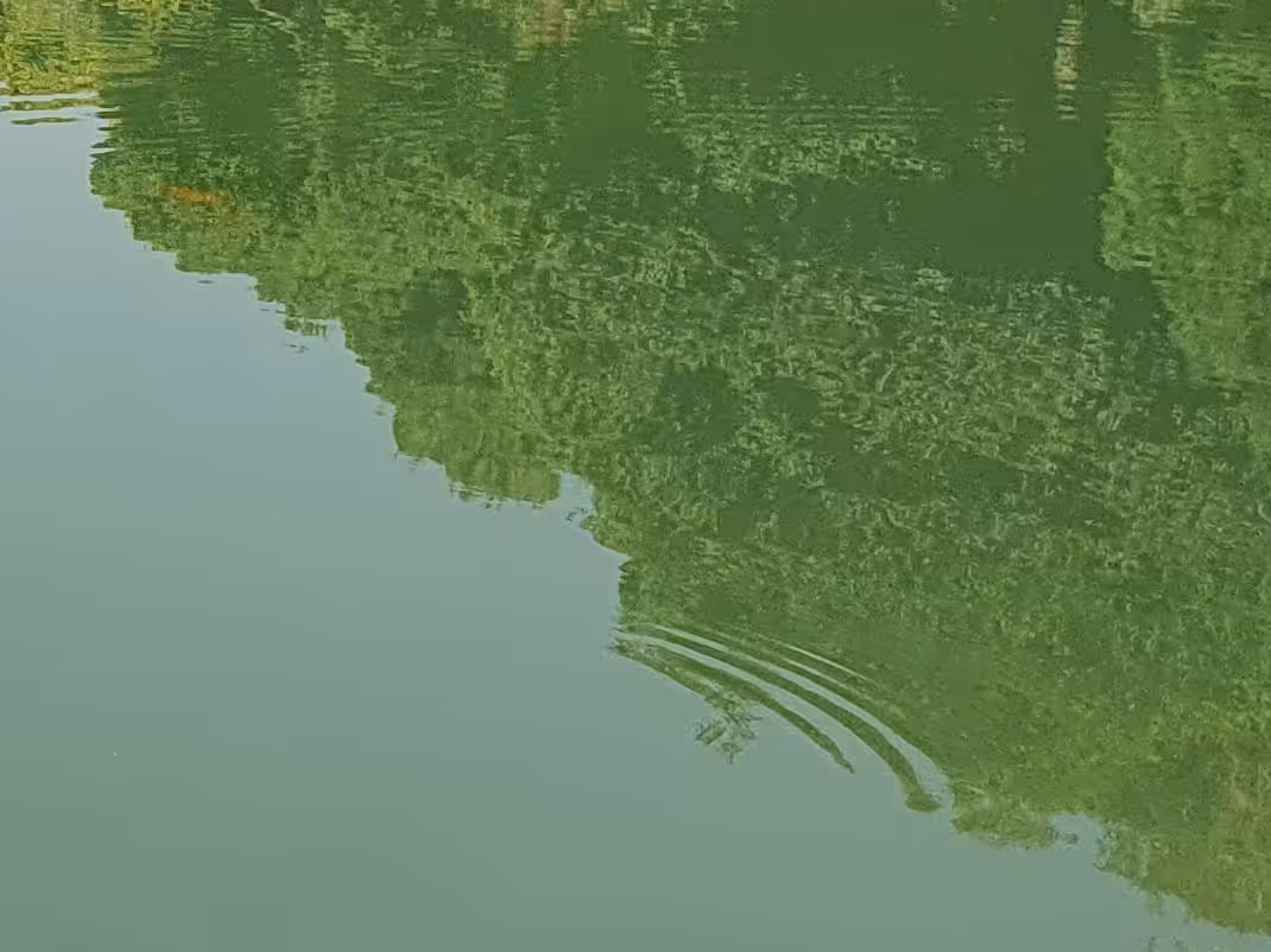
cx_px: -969
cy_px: -356
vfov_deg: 14.3
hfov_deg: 16.8
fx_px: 3597
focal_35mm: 98
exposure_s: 1/1364
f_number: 2.4
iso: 50
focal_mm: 4.3
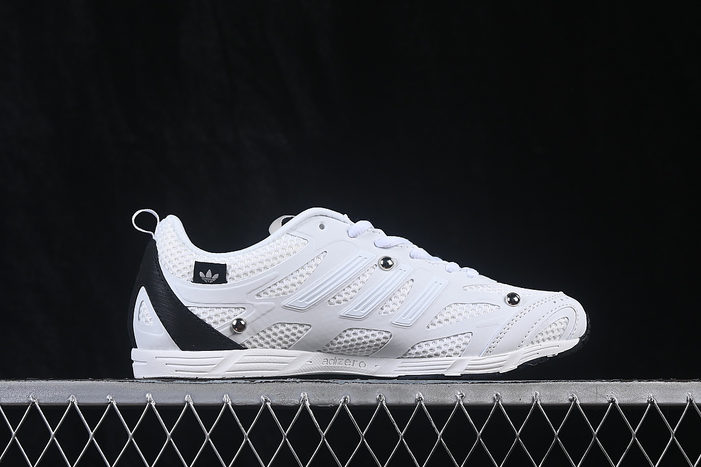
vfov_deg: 18.2
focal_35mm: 75
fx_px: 1460
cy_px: 234
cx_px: 350
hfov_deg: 27.0
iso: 160
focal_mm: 50
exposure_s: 1/80
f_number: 8
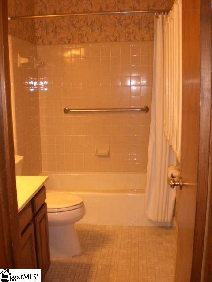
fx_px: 310
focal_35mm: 38
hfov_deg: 37.7
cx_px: 106
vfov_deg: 49.0
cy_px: 141
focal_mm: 6.3
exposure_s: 1/80
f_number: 3.1
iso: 200
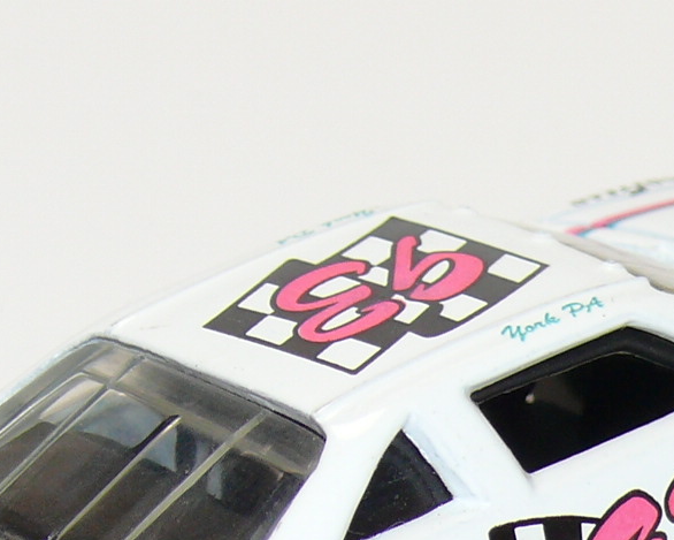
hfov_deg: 6.9
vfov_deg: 5.5
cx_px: 452
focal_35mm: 280
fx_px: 5586
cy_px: 497
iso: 100
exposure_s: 1/30
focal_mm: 13.7
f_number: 4
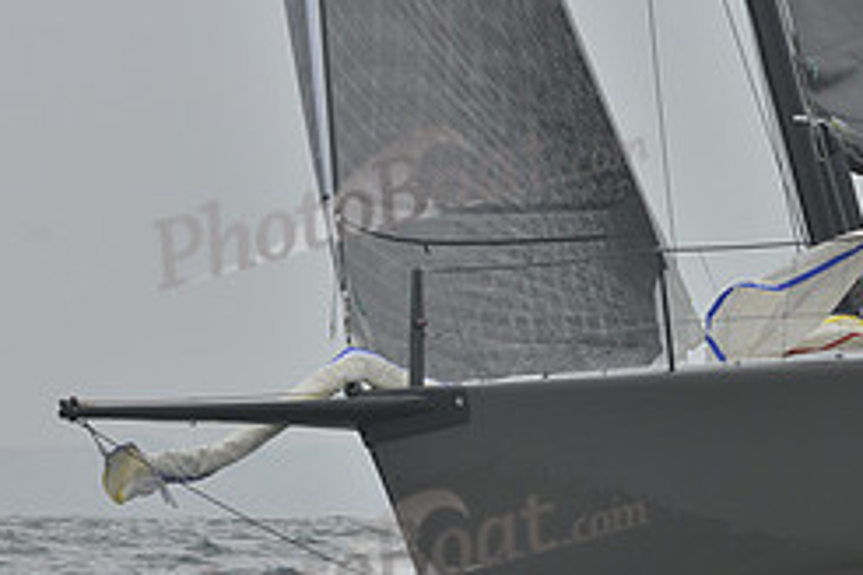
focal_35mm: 495
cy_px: 331
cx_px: 831
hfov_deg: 4.2
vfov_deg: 2.8
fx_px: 11865
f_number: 8
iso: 280
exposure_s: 1/800
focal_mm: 210
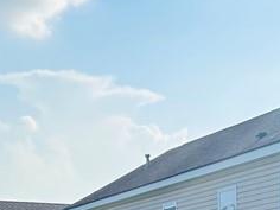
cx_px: 225
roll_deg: +0.4
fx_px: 914
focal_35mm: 113
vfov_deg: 11.7
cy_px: 429
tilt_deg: -7.6
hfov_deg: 17.3
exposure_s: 1/2571
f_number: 1.5
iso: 50
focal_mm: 5.7
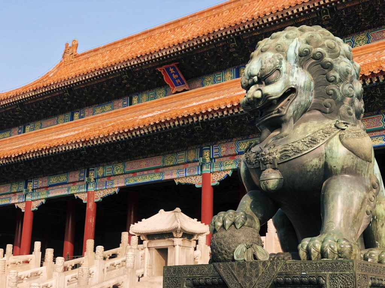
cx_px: 192
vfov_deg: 25.7
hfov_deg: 33.8
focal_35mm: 57
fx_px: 634
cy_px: 144
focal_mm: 6.6
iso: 20
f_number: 2.8
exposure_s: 1/291
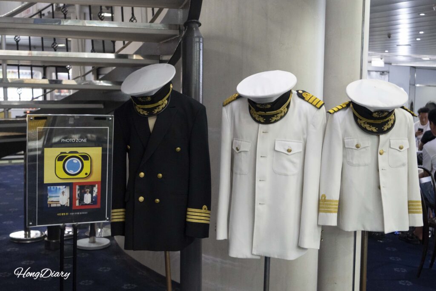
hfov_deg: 50.7
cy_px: 146
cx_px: 218
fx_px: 460
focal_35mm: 38
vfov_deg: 35.1
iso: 8000
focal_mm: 38
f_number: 5
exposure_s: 1/160
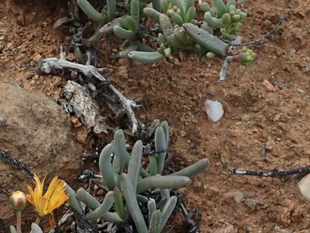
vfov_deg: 13.8
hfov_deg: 19.1
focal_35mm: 101
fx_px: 905
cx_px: 37
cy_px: 347
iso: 100
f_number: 3.2
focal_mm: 5.5
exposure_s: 1/640
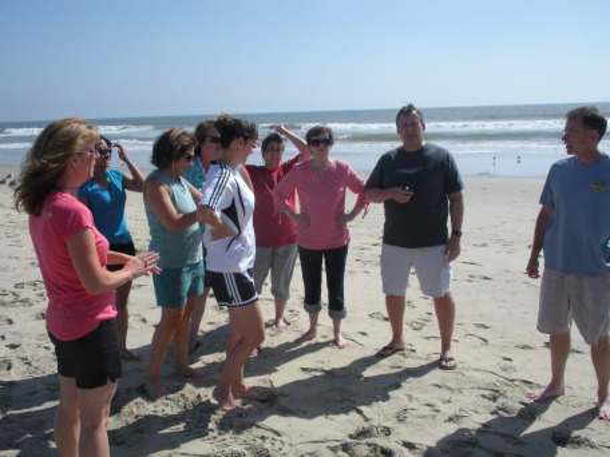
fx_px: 634
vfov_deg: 39.7
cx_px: 305
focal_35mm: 36
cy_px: 228
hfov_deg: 51.4
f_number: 5.6
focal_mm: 6.3
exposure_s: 1/410
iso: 64
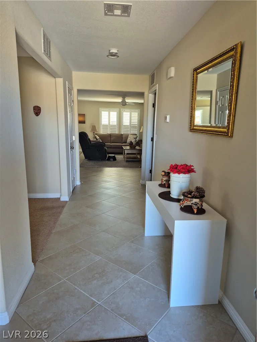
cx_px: 128
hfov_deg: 58.9
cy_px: 171
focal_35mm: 23
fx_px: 228
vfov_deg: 73.9
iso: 250
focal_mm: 5.4
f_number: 1.8
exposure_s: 1/120
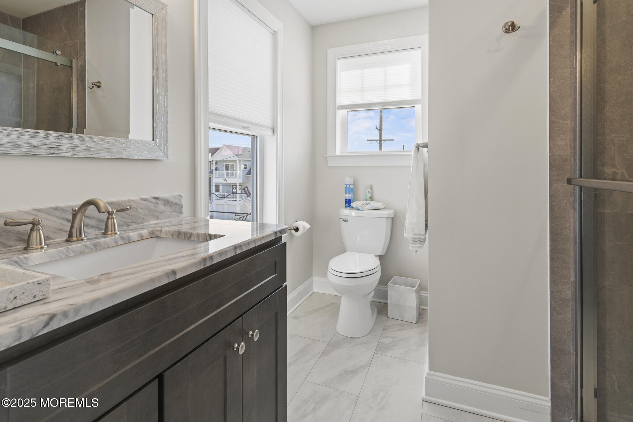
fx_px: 299
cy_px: 211
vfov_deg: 70.4
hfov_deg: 93.3
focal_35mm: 17
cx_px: 316
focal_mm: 17
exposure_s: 1/2
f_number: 8
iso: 200
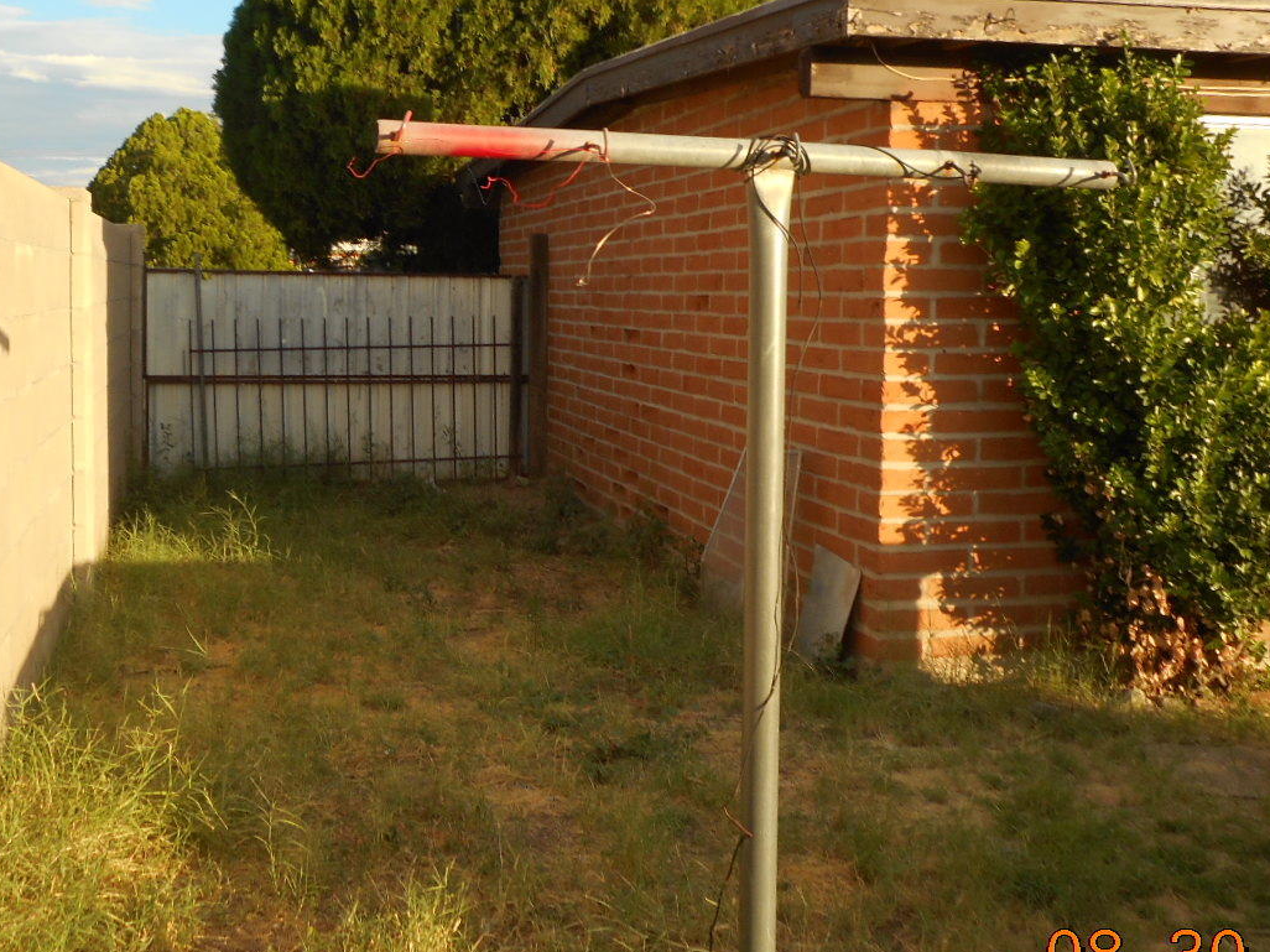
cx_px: 561
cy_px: 365
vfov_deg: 36.6
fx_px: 1431
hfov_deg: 47.8
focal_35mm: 39
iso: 80
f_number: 3.7
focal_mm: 4.5
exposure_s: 1/160
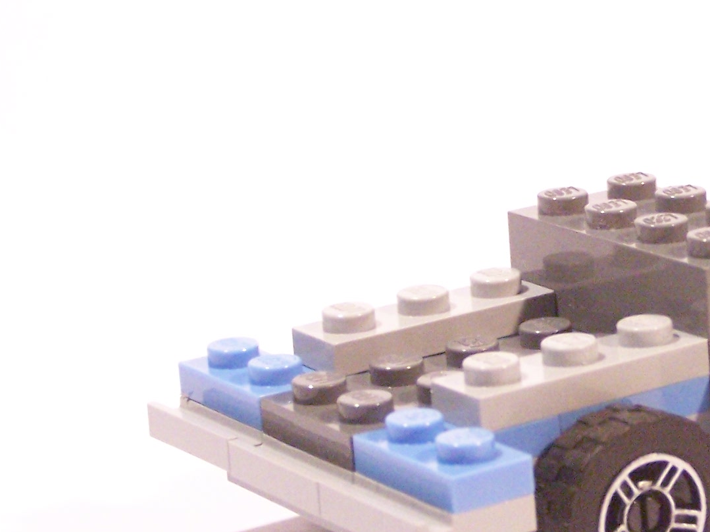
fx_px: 3281
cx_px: 801
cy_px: 191
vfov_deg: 9.3
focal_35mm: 160
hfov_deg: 12.1
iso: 400
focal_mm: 11.1
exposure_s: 1/30
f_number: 3.2
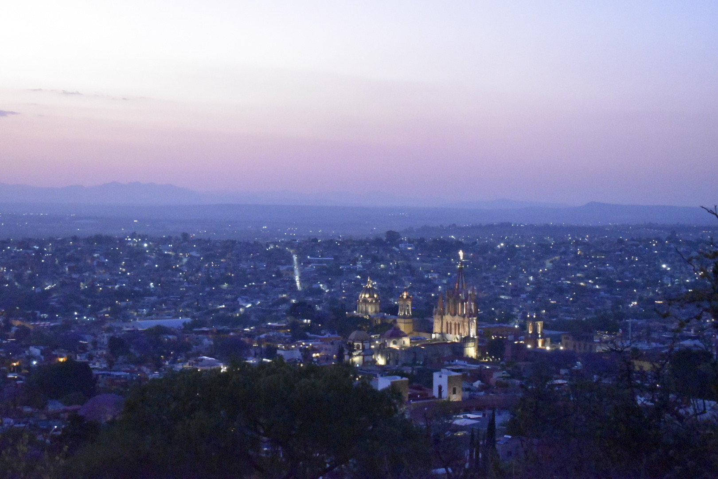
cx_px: 359
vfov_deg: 18.9
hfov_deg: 28.1
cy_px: 240
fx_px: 1436
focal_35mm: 72
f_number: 5.3
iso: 12800
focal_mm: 48
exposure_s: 1/80
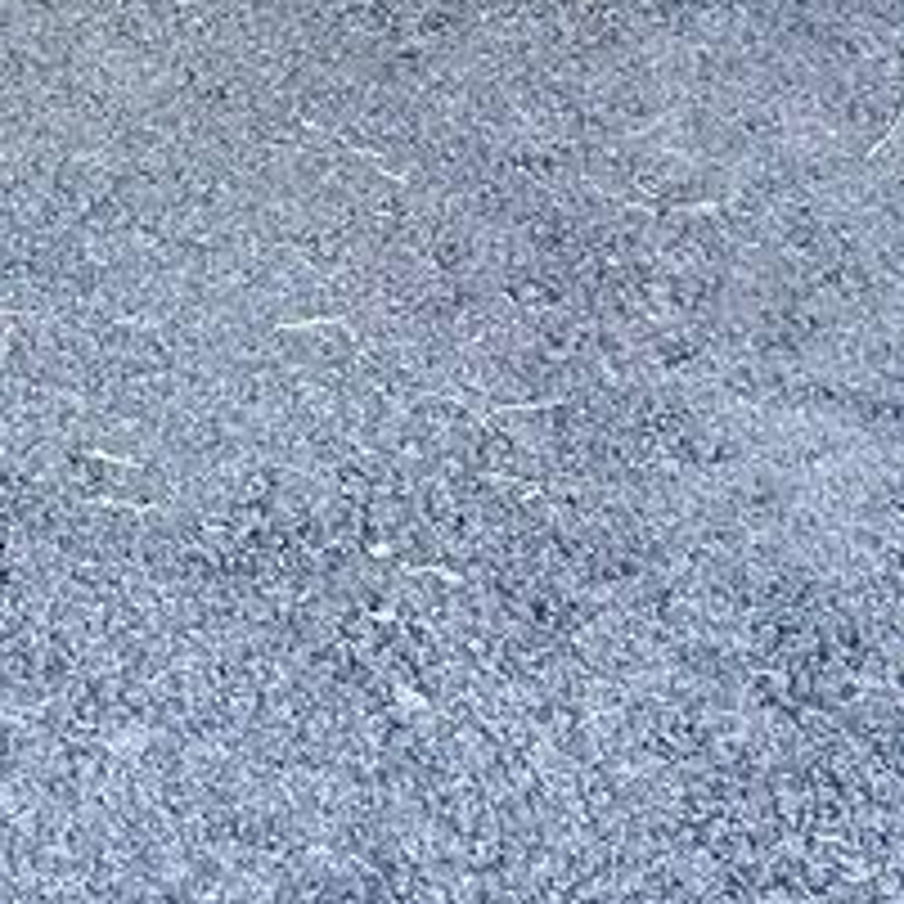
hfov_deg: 9.5
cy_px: -1543
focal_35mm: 169
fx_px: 4993
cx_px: -1052
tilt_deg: -7.0
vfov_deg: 8.9
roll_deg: +0.2
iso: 100
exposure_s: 1/120
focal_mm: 5.1
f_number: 1.6
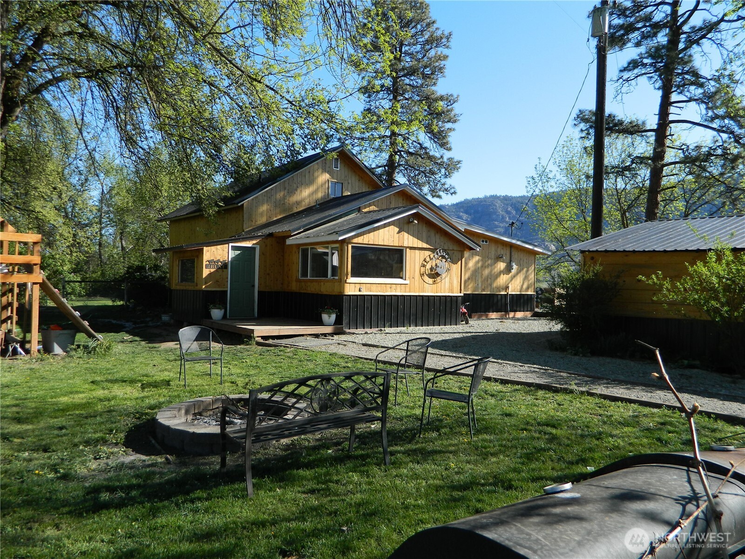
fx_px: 538
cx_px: 372
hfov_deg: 69.4
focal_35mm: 25
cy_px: 280
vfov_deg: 54.9
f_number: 3.1
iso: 80
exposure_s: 1/500
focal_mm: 4.5
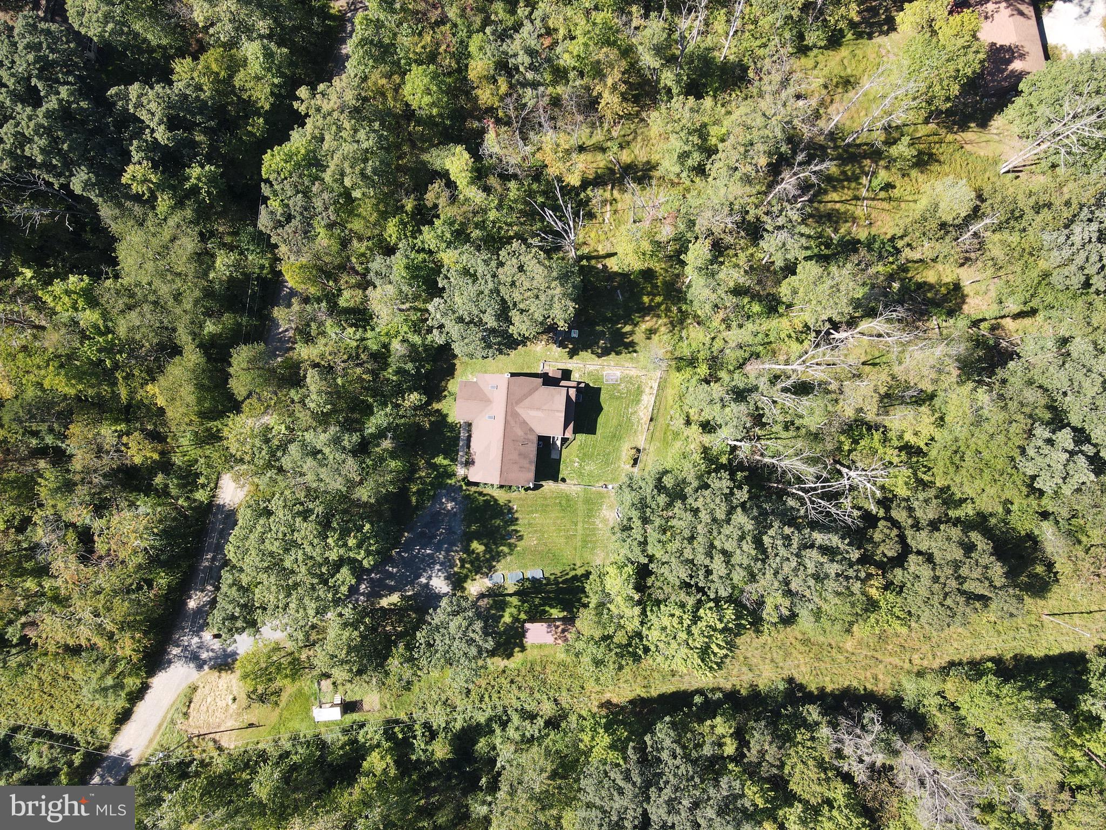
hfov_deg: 71.6
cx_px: 553
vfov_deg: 56.8
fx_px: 767
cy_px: 415
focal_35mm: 24
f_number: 2.8
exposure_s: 1/180
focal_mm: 4.5
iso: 100
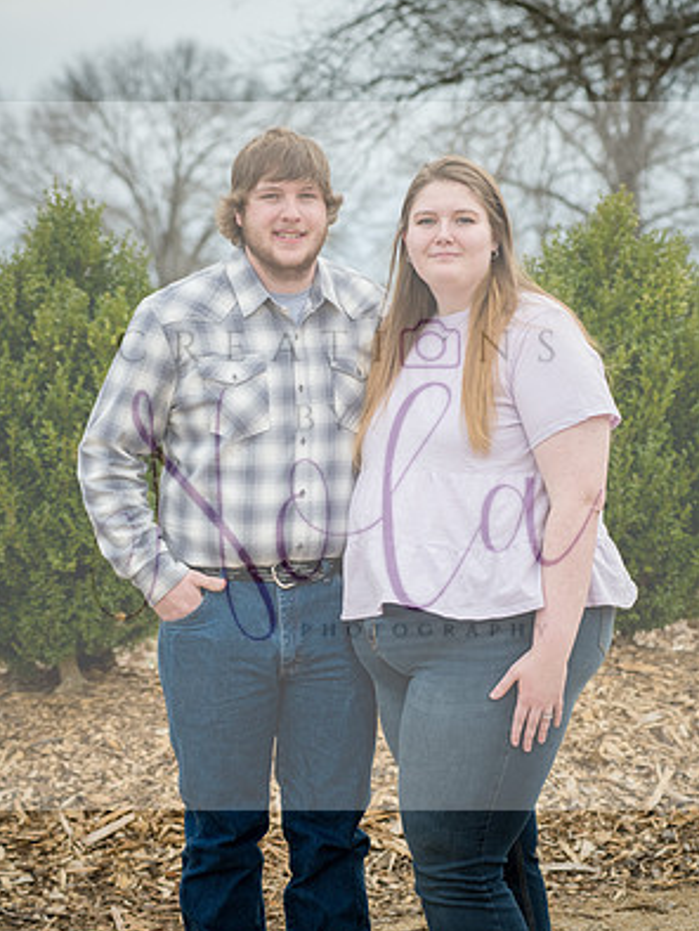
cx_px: 347
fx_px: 2716
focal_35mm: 101
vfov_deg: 19.4
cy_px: 456
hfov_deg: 14.7
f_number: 6.3
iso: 400
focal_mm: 92
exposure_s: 1/640
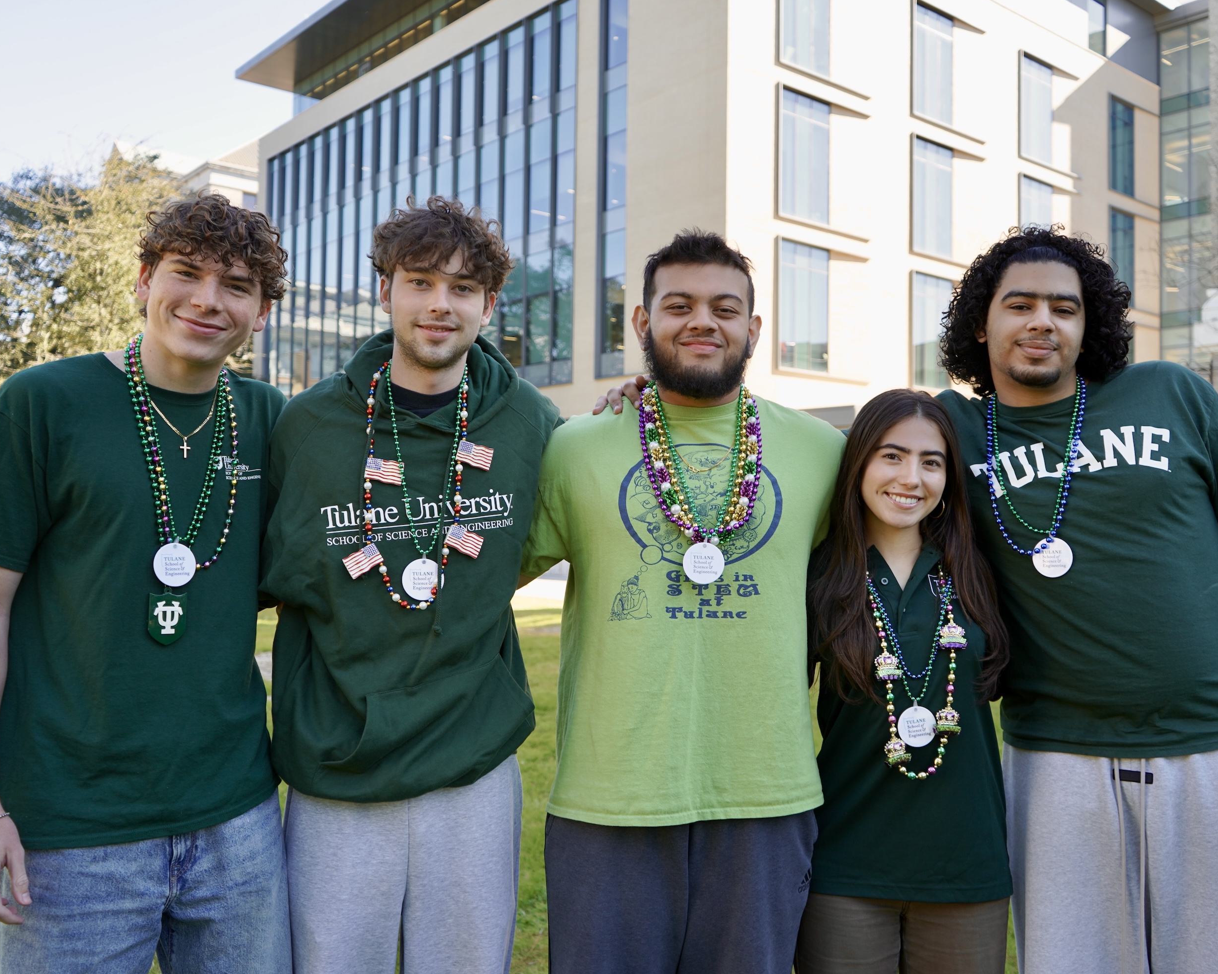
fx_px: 1153
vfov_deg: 45.8
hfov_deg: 55.6
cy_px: 492
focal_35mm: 32
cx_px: 640
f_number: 4
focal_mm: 28
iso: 100
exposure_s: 1/160
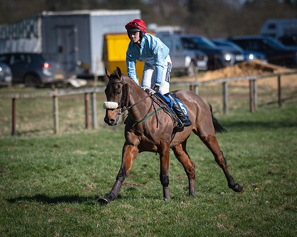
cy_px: 120
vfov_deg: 4.2
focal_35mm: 371
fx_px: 3259
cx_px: 133
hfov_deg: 5.2
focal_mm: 135
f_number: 1.8
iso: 50
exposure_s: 1/2500
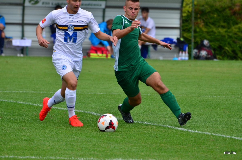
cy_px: 80
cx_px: 121
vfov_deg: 3.0
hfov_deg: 4.6
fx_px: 3019
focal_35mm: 450
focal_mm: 300
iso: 400
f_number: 6.3
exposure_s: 1/1000
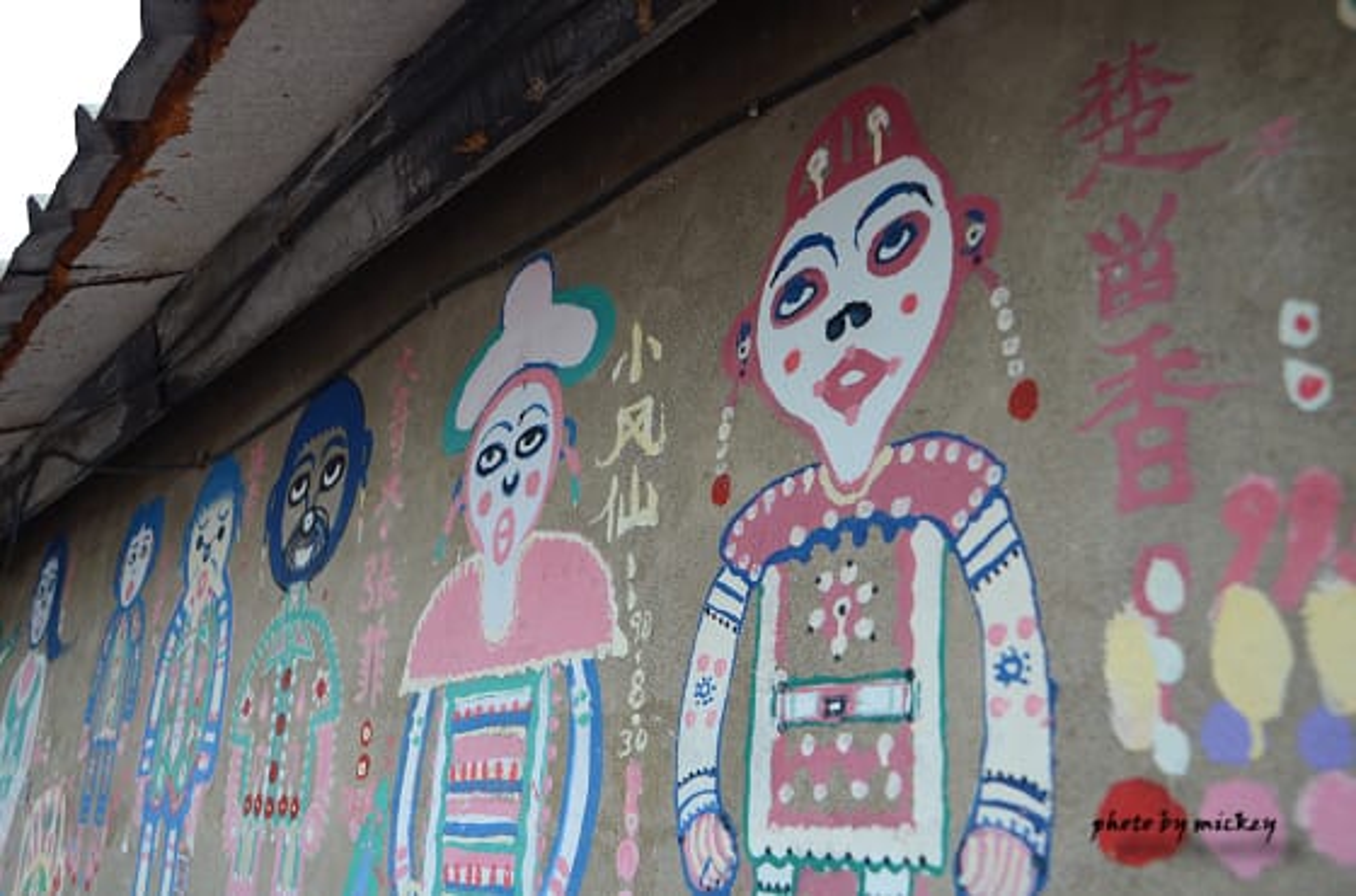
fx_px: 1183
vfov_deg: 41.5
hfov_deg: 59.6
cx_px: 678
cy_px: 448
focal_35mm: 32
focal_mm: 21
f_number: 3.5
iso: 400
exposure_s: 1/80
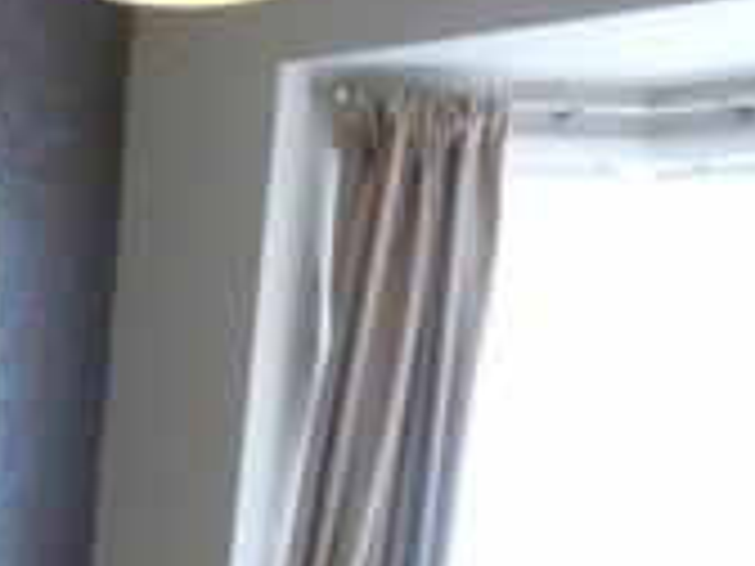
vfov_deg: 15.5
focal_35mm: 87
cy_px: 878
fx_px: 1898
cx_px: -299
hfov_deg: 20.1
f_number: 2.8
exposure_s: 1/30
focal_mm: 4.5
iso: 400
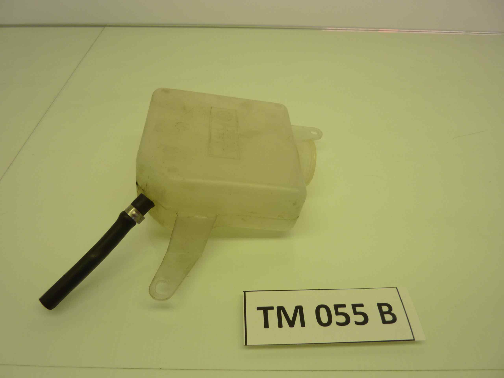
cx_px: 252
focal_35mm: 25
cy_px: 189
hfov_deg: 69.4
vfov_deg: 54.9
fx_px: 364
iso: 80
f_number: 3.3
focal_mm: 4.1
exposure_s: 1/60
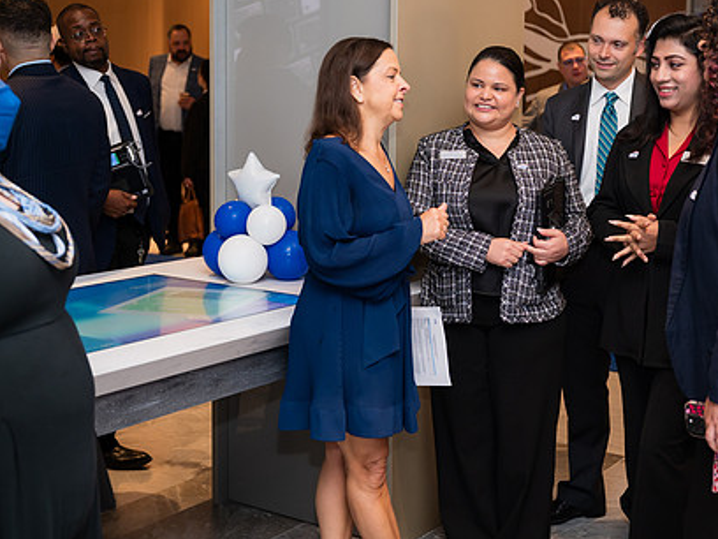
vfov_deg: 27.0
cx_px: 424
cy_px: 204
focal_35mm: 54
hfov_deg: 35.4
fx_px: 1120
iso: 400
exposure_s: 1/160
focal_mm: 39
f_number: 3.2
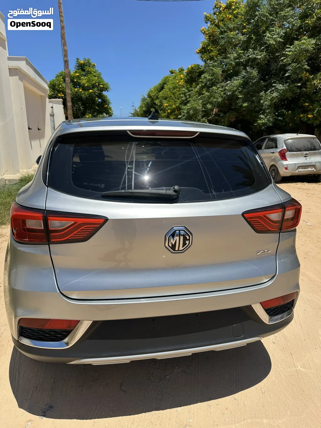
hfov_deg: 56.8
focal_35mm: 24
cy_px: 214
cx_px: 160
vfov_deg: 71.6
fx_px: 297
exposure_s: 1/5525
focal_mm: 6.86
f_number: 1.78
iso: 80
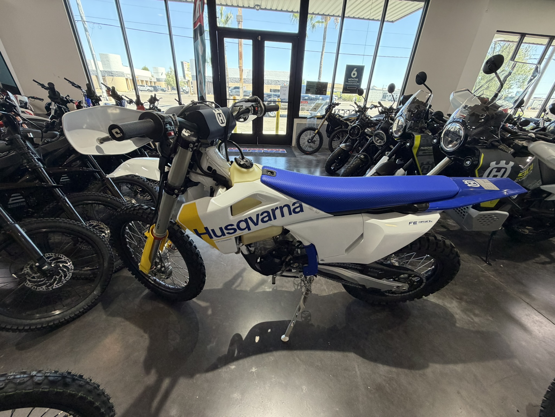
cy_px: 208
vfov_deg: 85.7
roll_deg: -2.8
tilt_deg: -27.8
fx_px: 224
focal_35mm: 14
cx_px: 278
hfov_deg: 102.1
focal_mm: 2.22
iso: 200
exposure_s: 1/60
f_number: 2.2
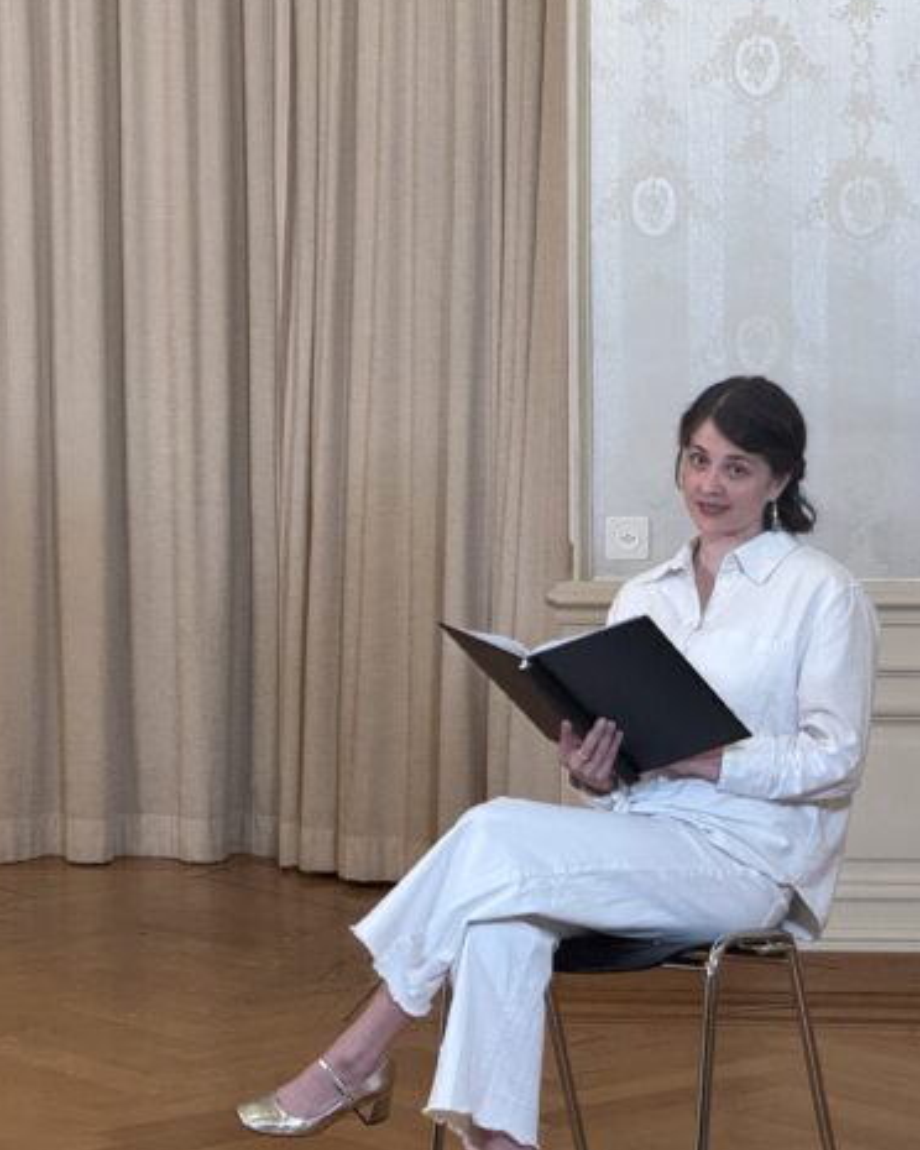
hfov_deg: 12.4
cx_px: 611
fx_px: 4220
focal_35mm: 124
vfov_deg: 15.5
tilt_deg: -4.3
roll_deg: +0.8
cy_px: 695
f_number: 2.8
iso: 500
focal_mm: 9
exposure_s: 1/50
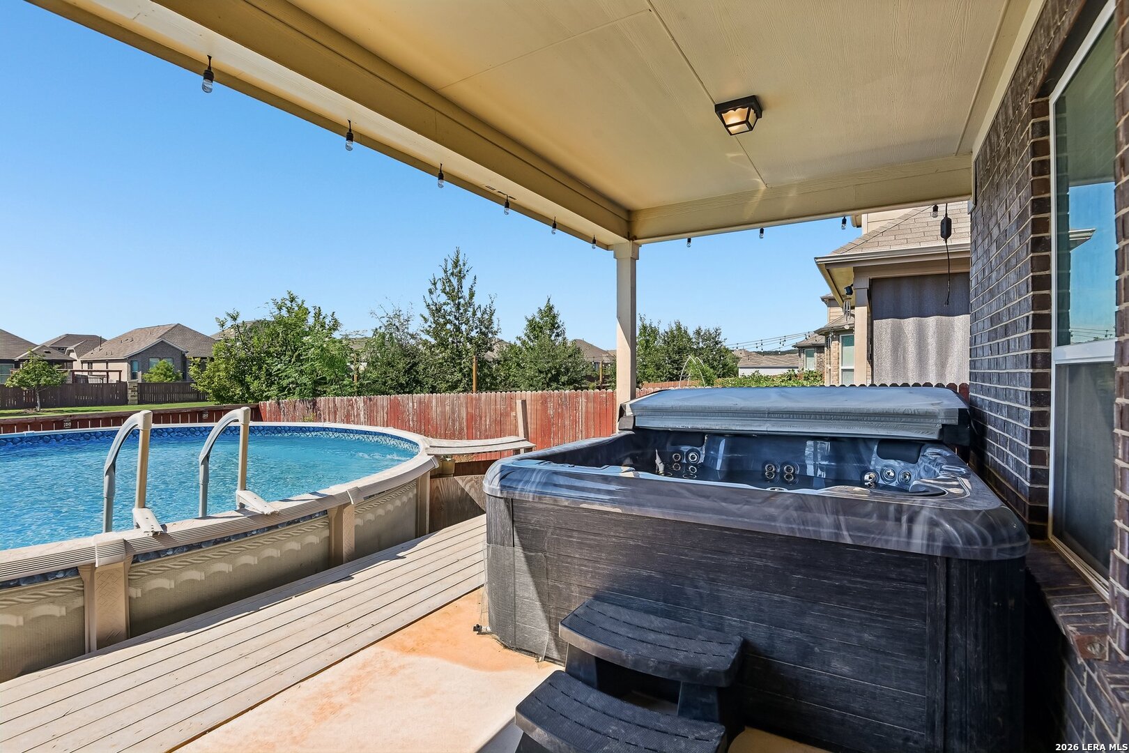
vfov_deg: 73.7
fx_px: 502
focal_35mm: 16
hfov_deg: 96.7
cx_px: 564
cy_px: 376
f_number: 8
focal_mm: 16
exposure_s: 1/200
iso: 400
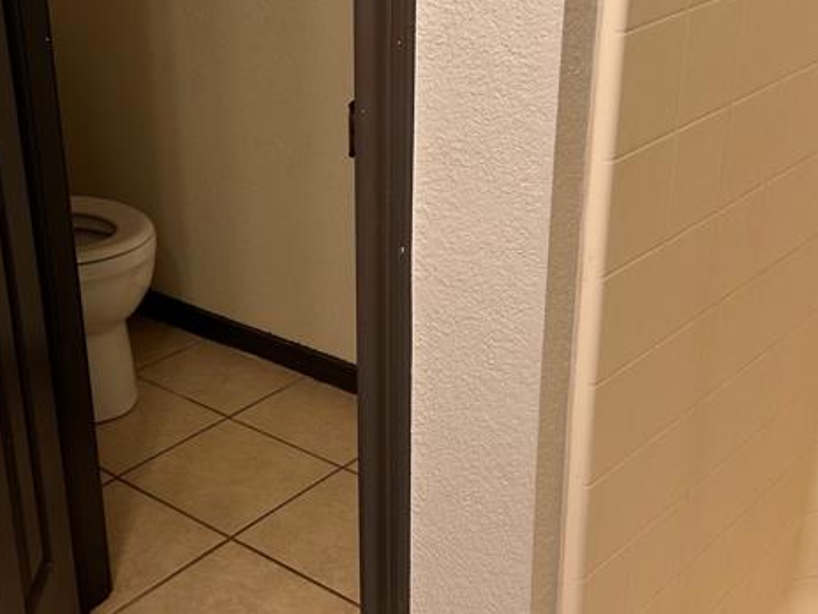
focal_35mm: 53
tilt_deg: -24.4
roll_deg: +3.0
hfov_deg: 35.6
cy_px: 305
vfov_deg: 27.5
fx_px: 1252
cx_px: 229
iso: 125
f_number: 1.78
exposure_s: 1/120
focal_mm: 6.86
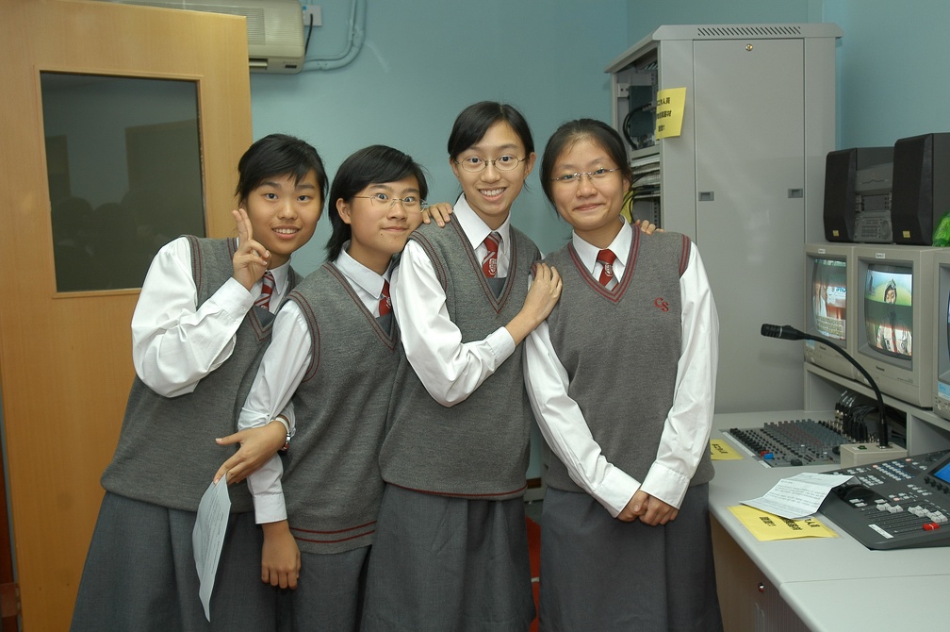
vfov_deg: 39.9
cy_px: 316
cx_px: 475
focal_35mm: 33
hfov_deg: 57.3
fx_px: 870
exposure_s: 1/60
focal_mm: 22
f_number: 2.8
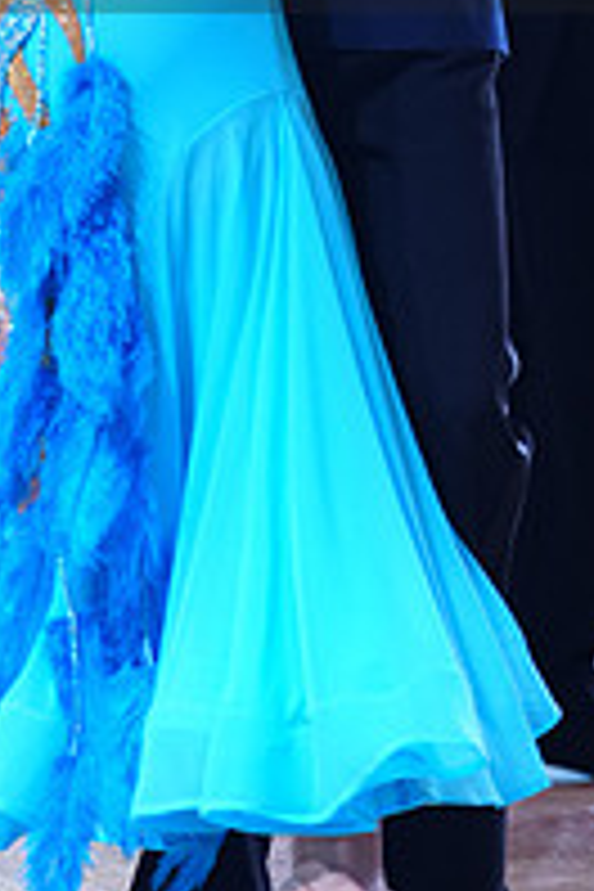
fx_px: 7400
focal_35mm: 299
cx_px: 236
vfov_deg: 6.8
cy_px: -135
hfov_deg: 4.6
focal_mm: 102
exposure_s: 1/500
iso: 800
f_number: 2.8
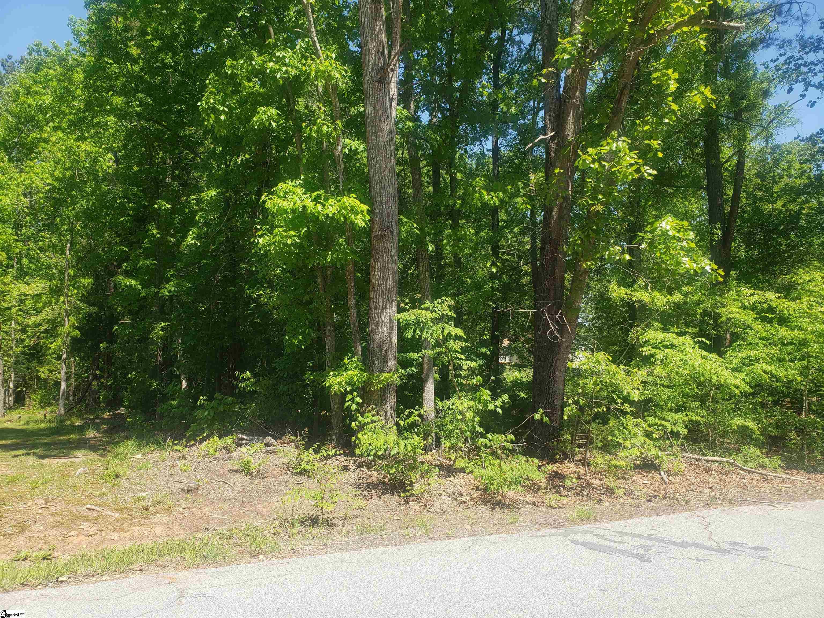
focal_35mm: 26
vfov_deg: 53.1
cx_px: 412
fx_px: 619
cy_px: 309
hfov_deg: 67.3
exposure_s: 1/608
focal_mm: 4.3
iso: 50
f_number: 2.4
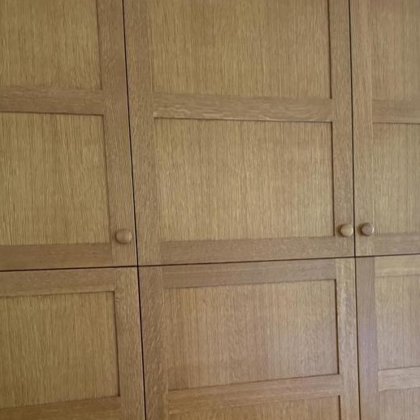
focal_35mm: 42
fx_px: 577
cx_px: 226
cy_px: 297
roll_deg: +3.9
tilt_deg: -3.8
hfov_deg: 40.0
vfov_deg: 39.3
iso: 800
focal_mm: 6.76
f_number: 1.78
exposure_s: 1/40
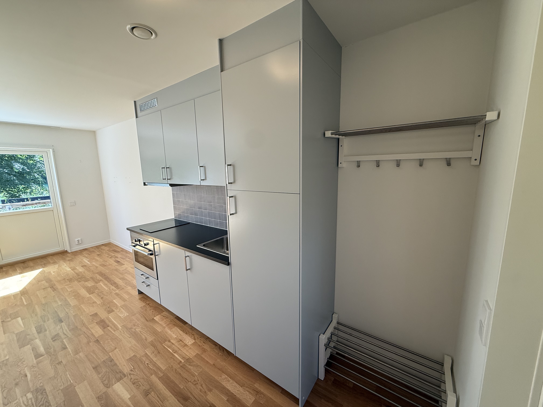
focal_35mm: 14
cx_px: 272
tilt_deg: -9.1
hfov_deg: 102.1
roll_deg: +1.1
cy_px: 204
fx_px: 220
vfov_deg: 85.7
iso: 100
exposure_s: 1/100
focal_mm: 2.22
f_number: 2.2
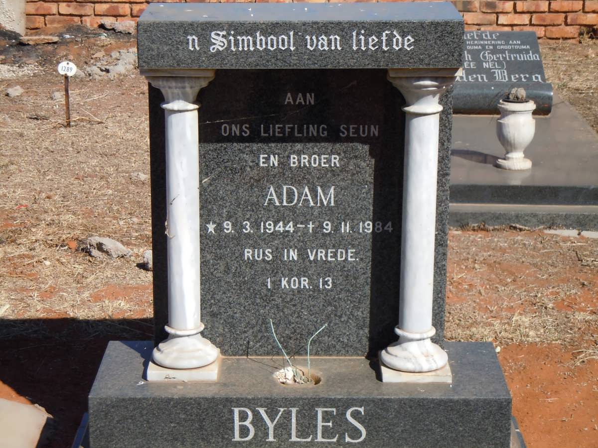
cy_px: 224
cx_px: 299
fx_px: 1537
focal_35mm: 89
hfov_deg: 22.0
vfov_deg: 16.6
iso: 200
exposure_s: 1/320
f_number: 8.8
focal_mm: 16
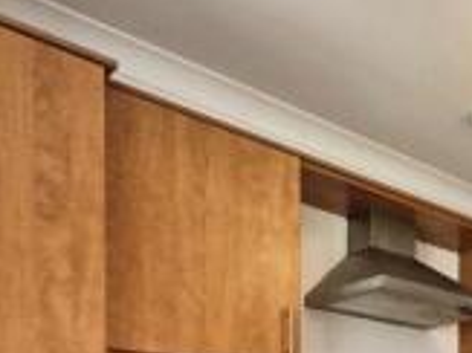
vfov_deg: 24.4
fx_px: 681
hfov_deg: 32.0
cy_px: 488
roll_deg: +1.8
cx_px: 563
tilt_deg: -1.6
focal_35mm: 50
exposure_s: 1/50
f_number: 2.2
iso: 250
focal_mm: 2.22
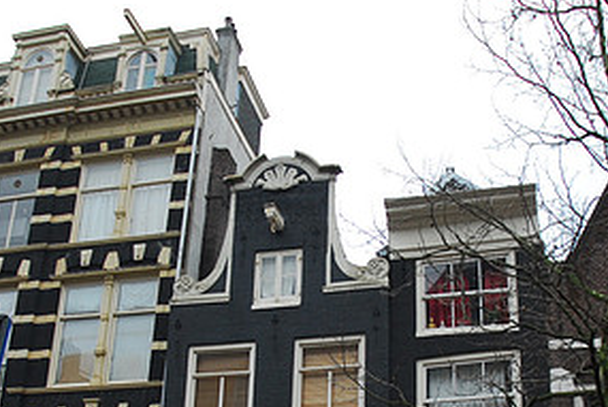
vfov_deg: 23.9
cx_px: 339
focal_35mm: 55
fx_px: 930
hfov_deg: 36.1
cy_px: 385
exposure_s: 1/50
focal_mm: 18
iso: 200
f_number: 4
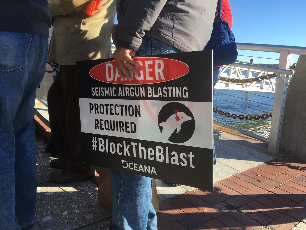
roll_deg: -3.5
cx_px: 153
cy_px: 115
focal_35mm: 29
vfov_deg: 48.2
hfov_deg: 61.7
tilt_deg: -12.0
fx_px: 256
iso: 25
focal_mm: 4.15
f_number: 2.2
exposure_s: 1/746
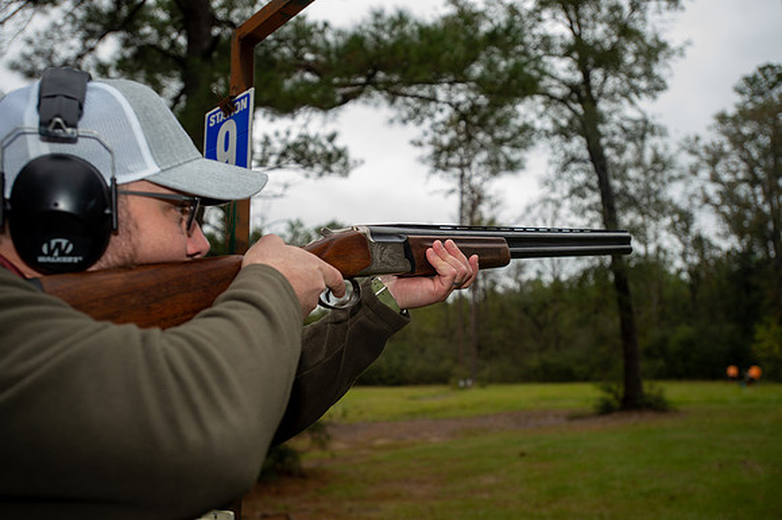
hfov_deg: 54.5
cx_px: 391
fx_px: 760
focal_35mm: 35
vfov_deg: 37.8
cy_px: 260
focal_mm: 35
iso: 320
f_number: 4
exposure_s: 1/250
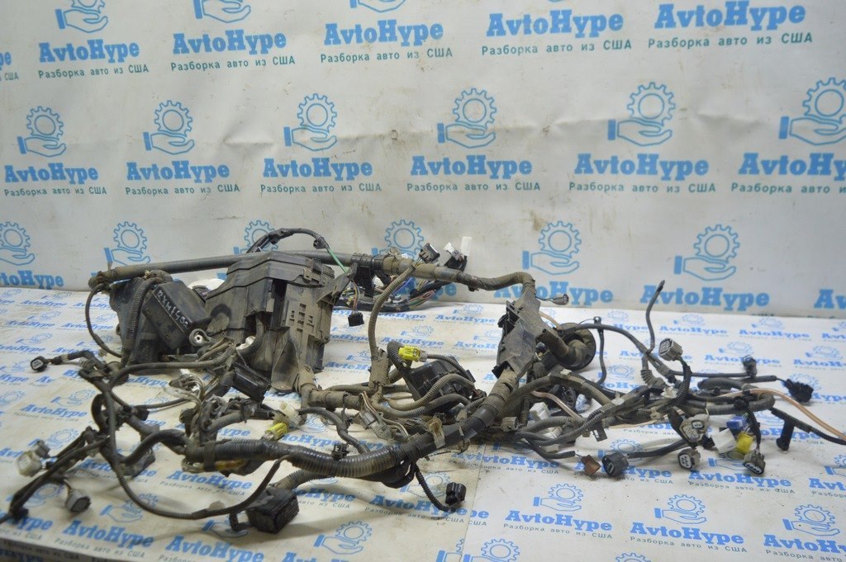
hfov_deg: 62.0
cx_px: 423
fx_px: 704
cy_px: 281
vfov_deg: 43.5
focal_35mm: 30
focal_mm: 20
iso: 400
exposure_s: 1/40
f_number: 3.5
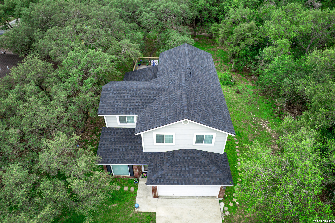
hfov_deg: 78.6
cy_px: 112
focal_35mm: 22
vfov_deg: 57.2
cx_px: 168
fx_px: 205
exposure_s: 1/100
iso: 100
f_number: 2.8
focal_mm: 8.38
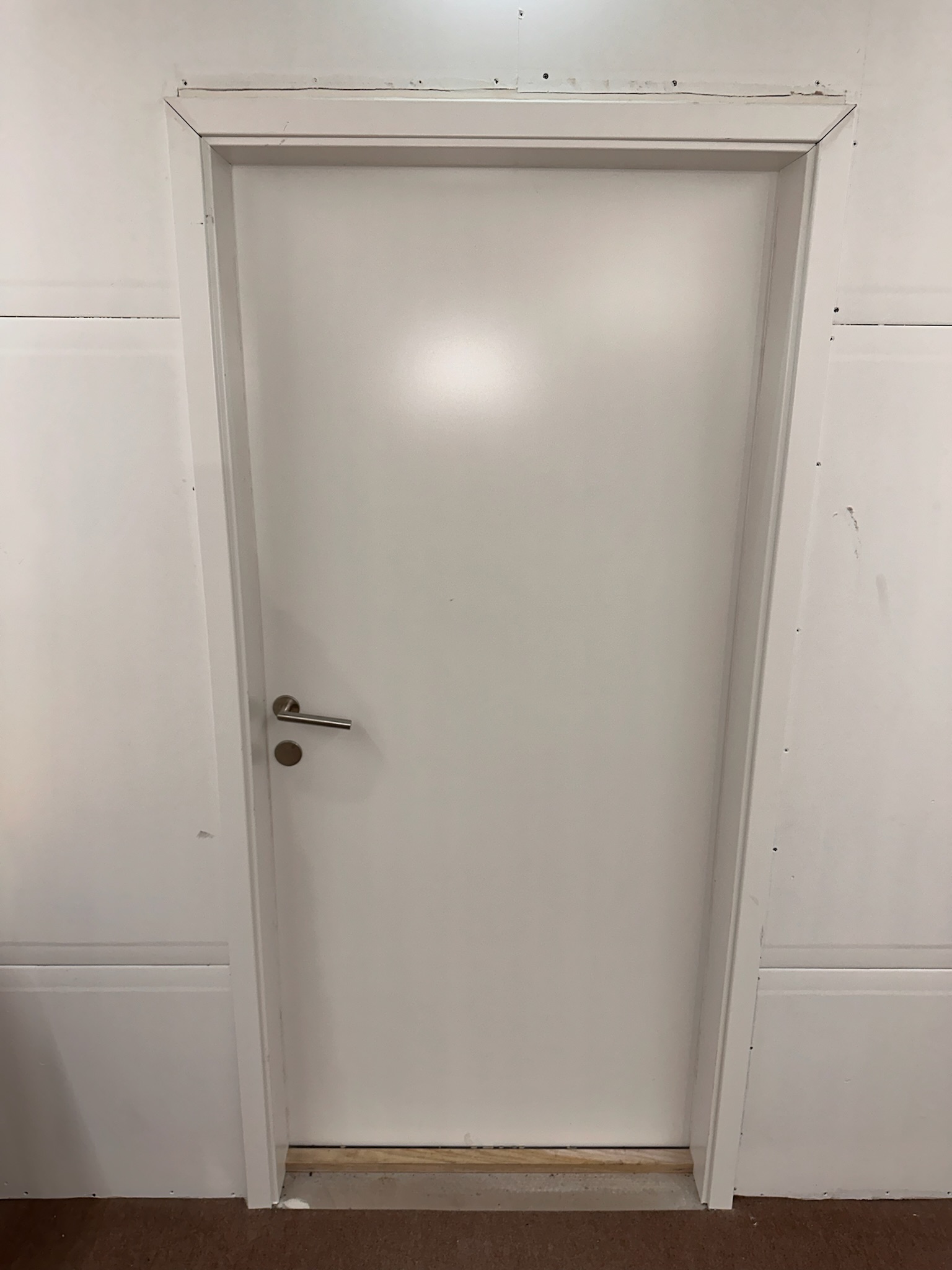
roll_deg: -0.9
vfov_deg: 71.6
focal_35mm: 24
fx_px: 880
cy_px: 635
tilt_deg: -15.8
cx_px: 476
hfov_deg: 56.8
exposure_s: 1/48
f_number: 1.78
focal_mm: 6.86
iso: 100
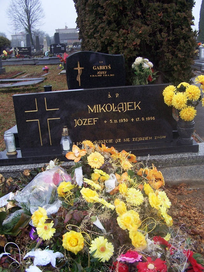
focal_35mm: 38
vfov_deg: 49.0
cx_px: 102
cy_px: 136
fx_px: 299
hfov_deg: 37.7
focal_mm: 6.3
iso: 100
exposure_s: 1/30
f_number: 2.8
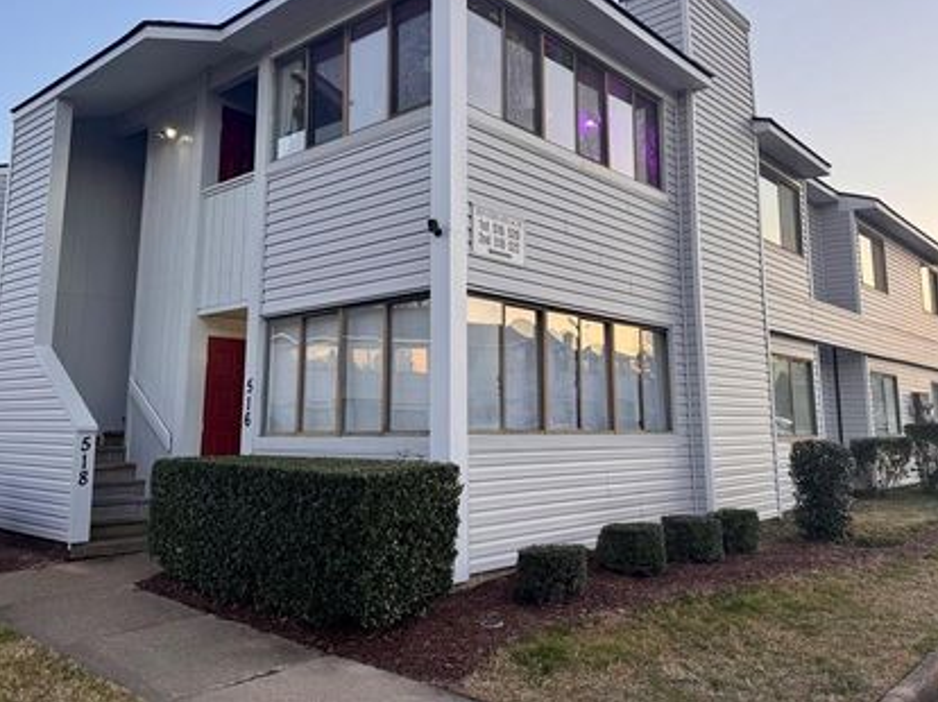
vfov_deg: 47.9
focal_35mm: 29
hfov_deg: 61.7
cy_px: 280
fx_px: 785
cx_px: 455
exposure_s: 1/182
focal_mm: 6.76
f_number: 1.78
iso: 64
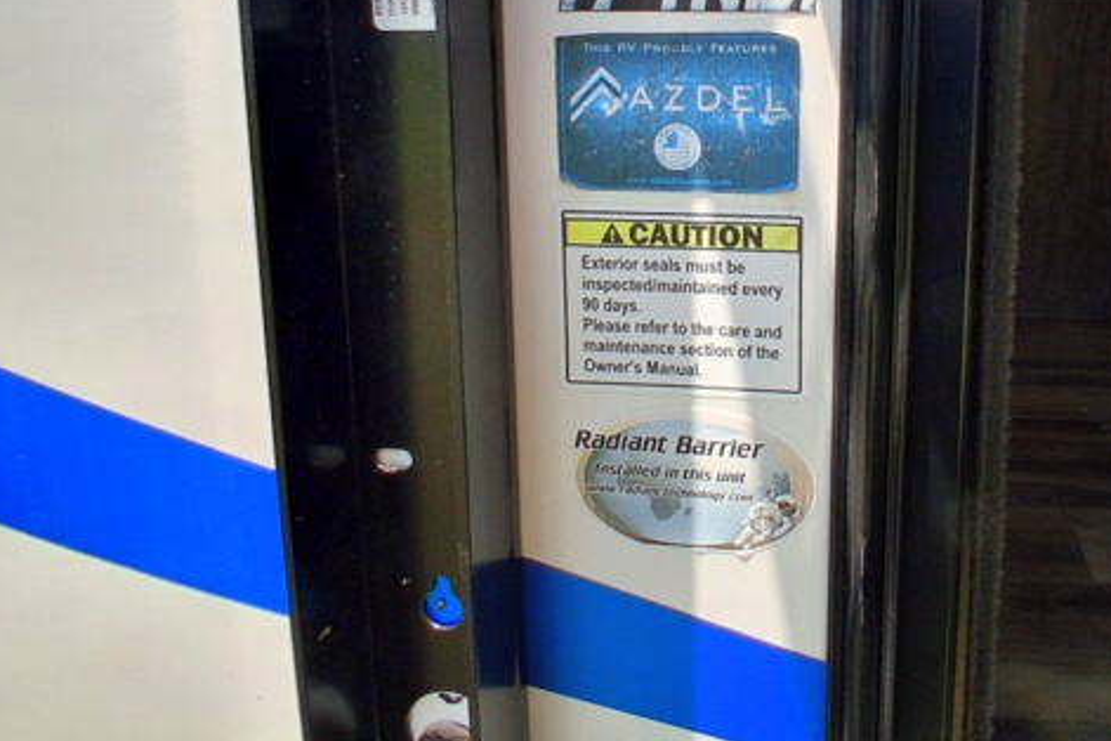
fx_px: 926
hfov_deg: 60.0
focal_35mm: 30
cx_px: 767
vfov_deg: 41.7
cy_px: 146
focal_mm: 1.4
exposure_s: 1/197
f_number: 2.2
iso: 50
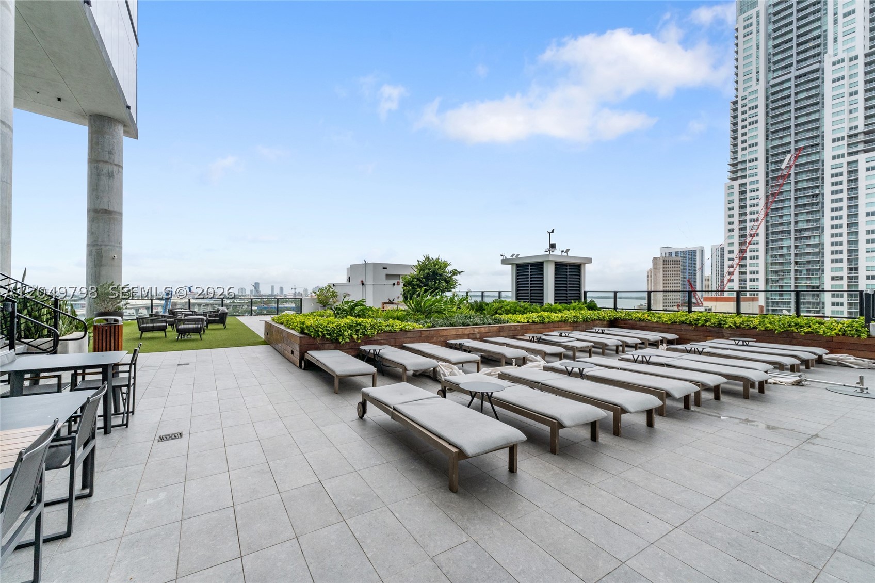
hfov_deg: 100.4
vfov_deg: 77.3
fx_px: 364
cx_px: 438
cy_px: 292
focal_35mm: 15
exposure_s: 1/640
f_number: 9
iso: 250
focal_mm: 10
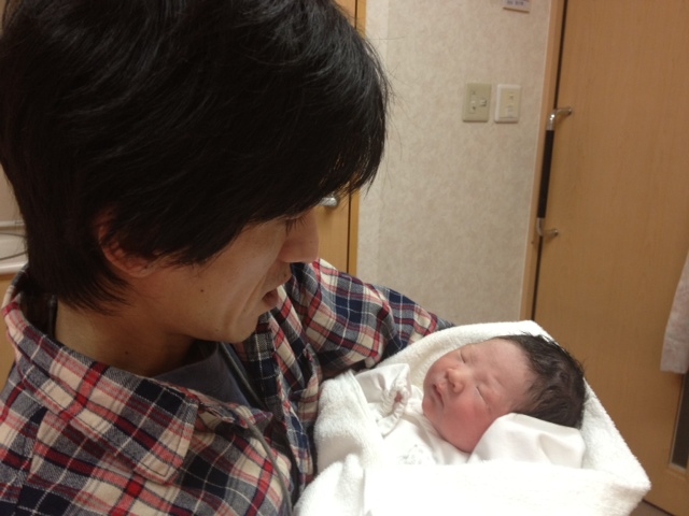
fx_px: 697
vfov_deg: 40.7
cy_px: 258
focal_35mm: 35
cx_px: 344
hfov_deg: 52.6
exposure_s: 1/20
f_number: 2.4
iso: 125
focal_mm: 4.28
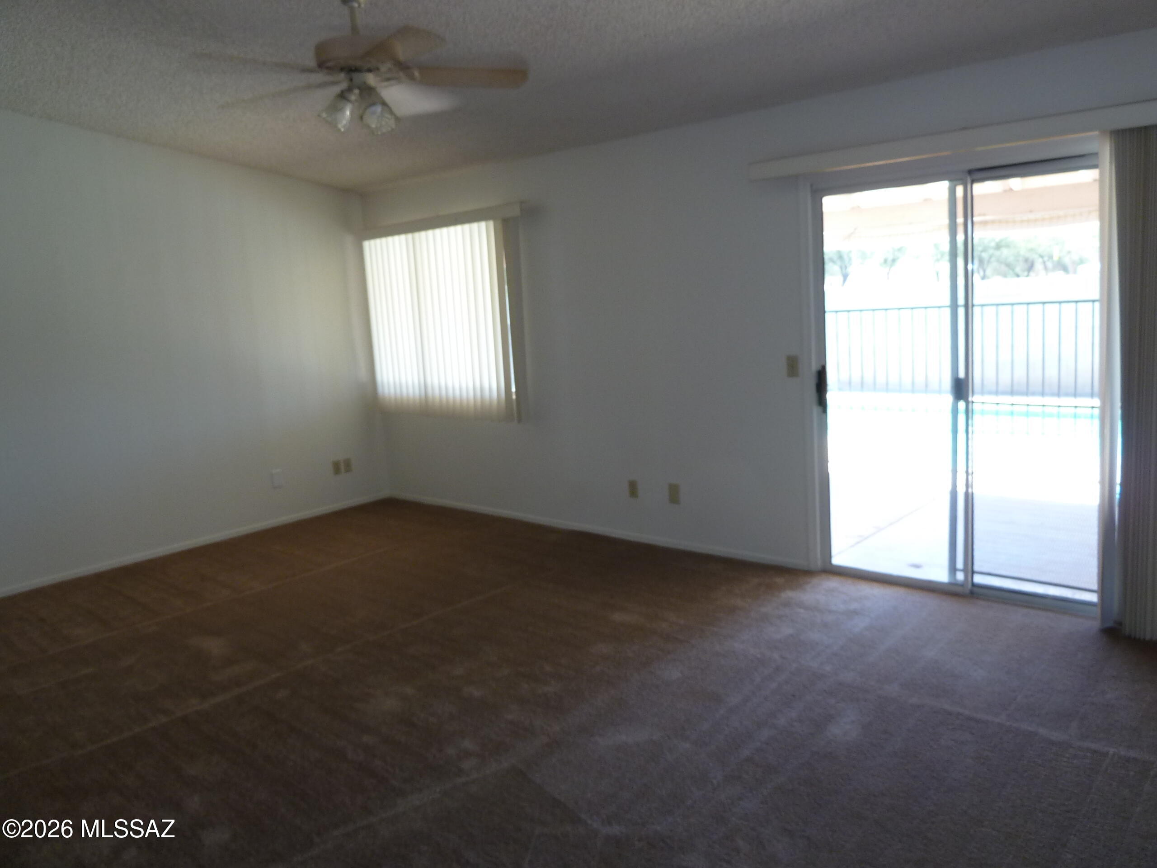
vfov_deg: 54.9
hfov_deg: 69.4
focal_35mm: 25
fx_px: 836
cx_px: 578
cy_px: 434
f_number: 3.3
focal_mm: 4.1
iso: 100
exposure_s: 1/30
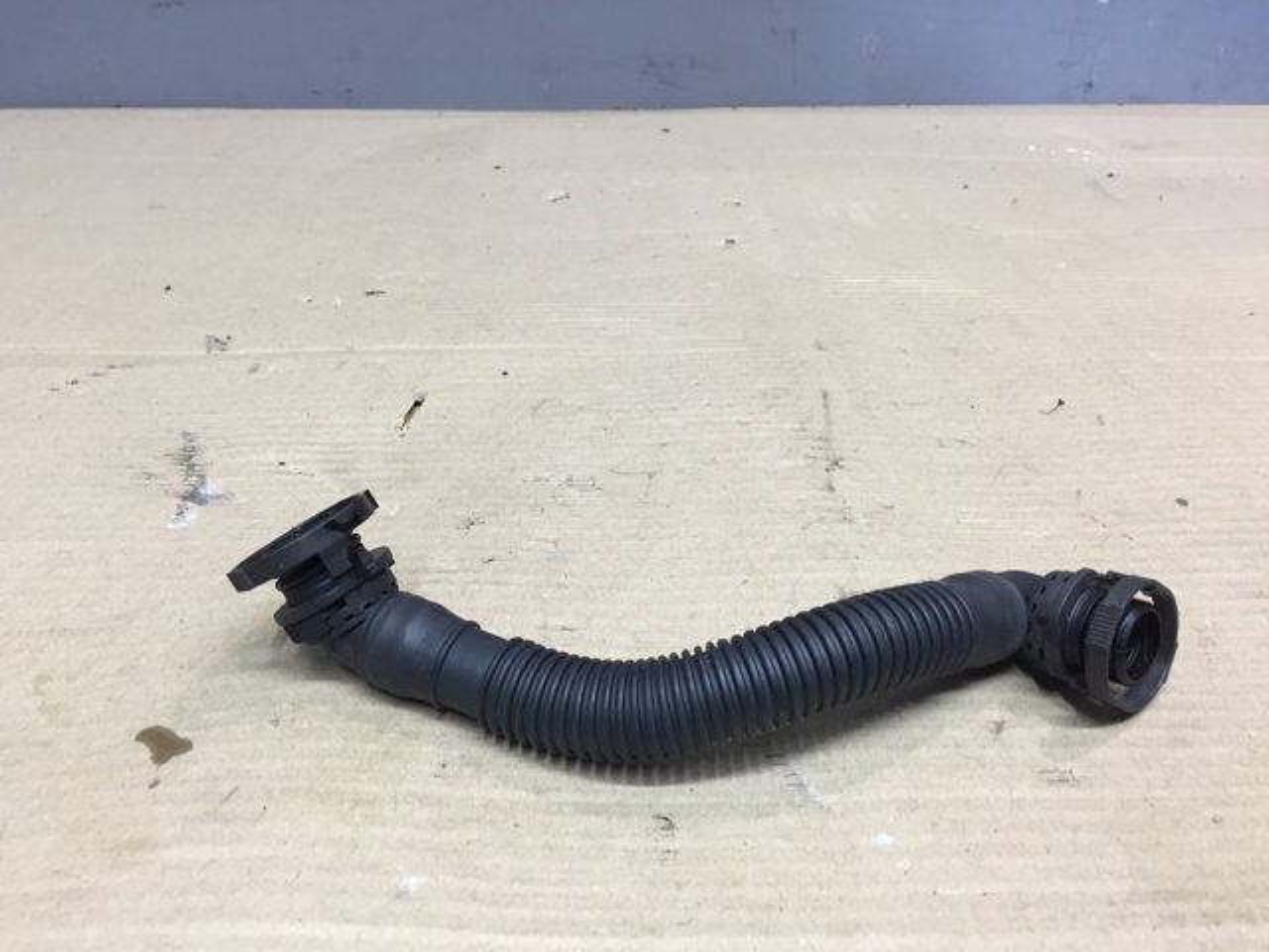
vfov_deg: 48.2
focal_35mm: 29
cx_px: 634
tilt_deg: -31.5
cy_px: 476
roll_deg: -1.7
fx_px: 1063
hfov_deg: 61.7
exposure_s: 1/33
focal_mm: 4.15
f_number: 2.2
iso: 64
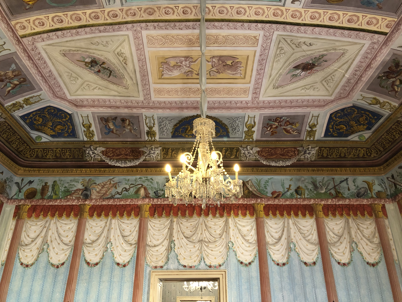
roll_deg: +1.1
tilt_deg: +26.6
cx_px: 201
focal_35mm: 28
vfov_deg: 49.7
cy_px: 151
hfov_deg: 63.4
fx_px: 325
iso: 100
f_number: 1.8
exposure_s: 1/9
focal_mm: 4
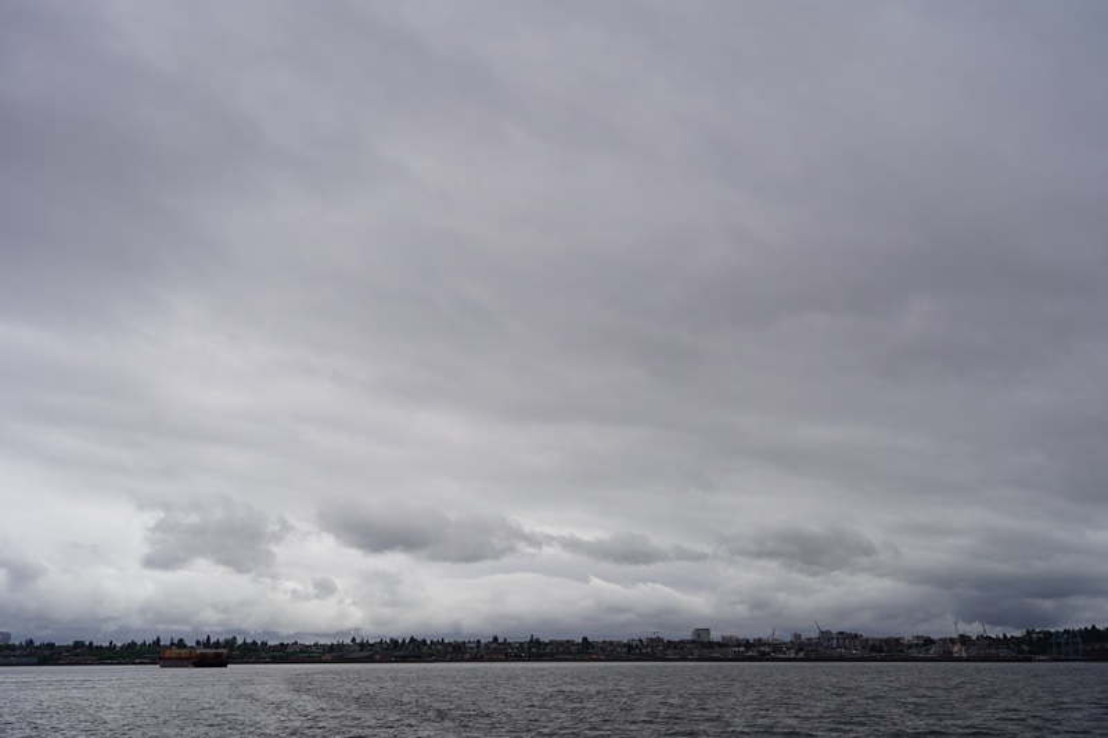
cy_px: 369
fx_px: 1077
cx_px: 554
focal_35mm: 35
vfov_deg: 37.8
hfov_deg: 54.4
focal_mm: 35
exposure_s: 1/1250
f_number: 5
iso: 100
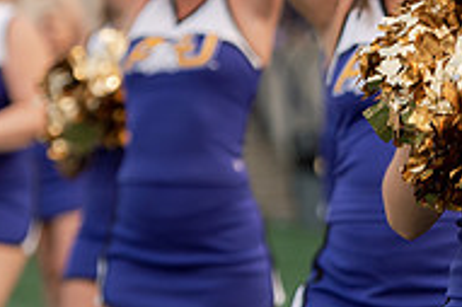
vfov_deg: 3.7
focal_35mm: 371
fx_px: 4757
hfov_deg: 5.5
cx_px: 513
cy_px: -57
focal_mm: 122
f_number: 3.5
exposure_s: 1/1000
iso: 1250
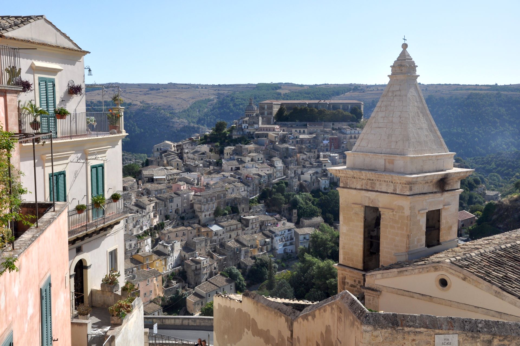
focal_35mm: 42
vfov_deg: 31.8
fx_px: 606
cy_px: 173
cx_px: 260
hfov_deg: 46.5
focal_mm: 28
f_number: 13
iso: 320
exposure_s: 1/160
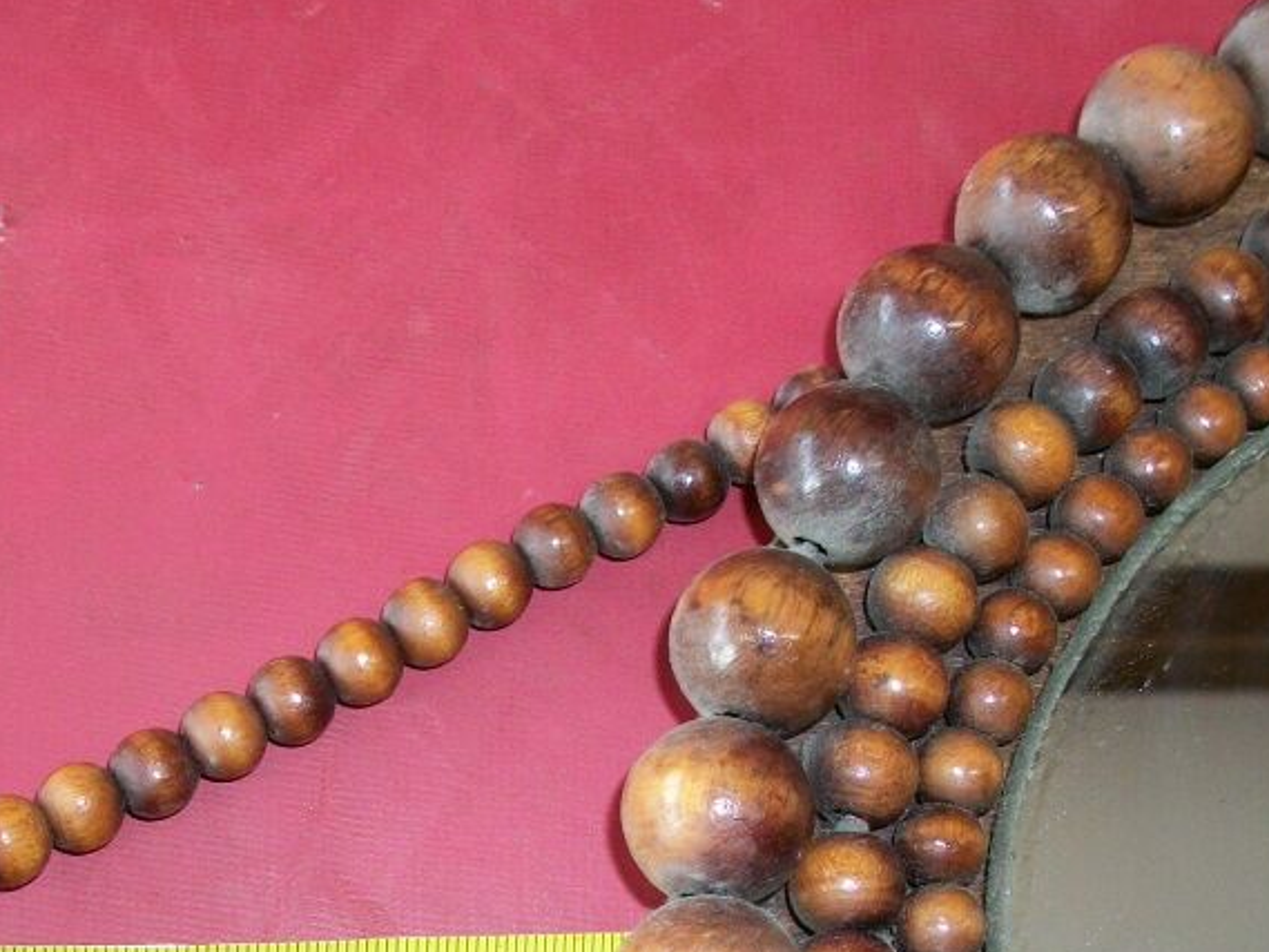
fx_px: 2640
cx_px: 335
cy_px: 945
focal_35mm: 72
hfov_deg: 26.7
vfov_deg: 19.9
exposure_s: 1/30
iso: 80
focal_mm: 5.7
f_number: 2.9
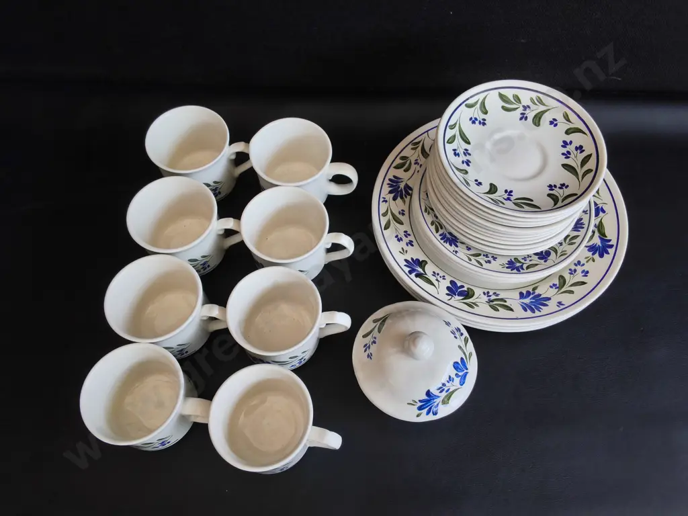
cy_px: 258
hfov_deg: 65.3
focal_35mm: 27
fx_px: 537
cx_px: 344
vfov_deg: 51.4
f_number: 2
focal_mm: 2.87
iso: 32
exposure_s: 1/100
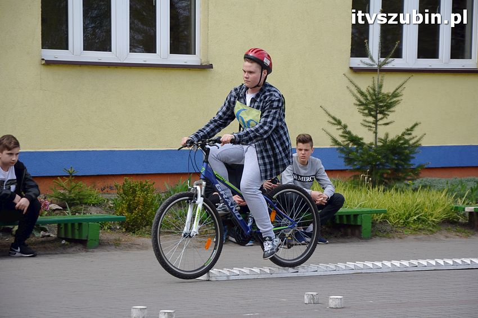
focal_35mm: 138
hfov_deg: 14.9
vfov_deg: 9.9
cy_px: 159
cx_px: 239
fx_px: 1831
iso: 500
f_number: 7.1
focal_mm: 92
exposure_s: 1/800
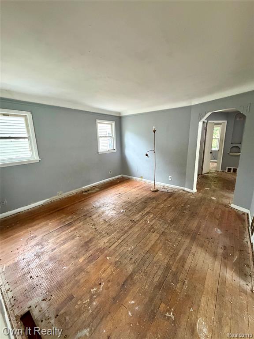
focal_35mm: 14
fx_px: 137
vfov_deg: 102.1
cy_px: 170
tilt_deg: -12.6
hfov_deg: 85.7
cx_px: 127
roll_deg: +1.9
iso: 500
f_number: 2.2
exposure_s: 1/60
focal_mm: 2.22
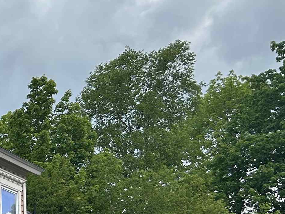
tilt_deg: +8.0
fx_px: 700
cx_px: -166
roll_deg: +0.6
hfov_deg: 19.4
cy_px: 279
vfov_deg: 16.4
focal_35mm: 85
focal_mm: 5.7
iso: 50
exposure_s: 1/1972
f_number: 1.5
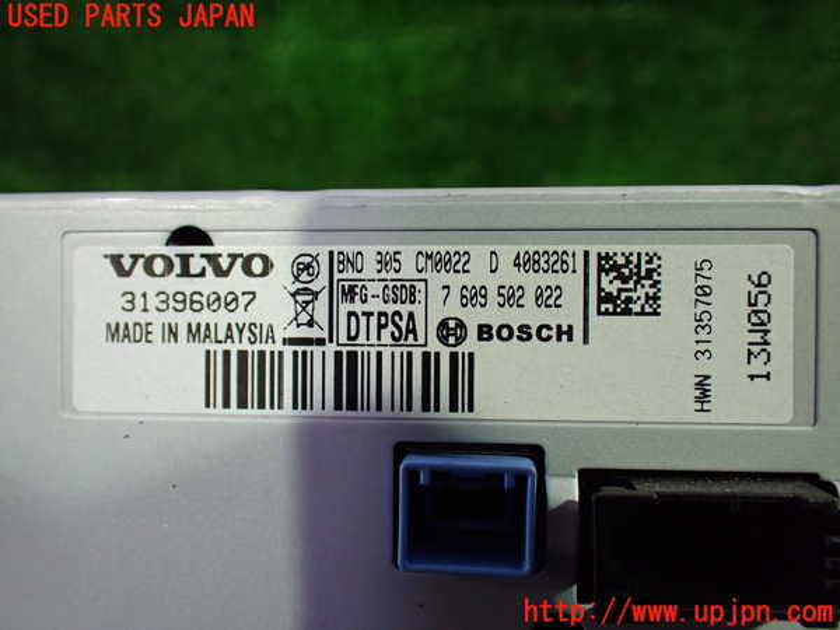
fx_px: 728
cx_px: 420
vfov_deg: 46.8
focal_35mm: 30
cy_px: 315
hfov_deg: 60.0
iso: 800
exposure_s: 1/100
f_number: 2.3
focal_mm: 5.4
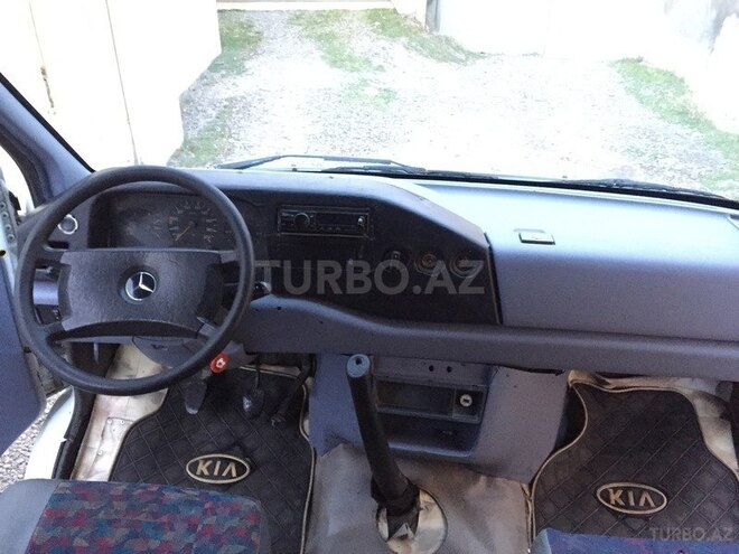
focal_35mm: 29
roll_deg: +0.5
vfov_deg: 48.2
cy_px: 277
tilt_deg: -31.8
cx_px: 370
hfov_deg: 61.7
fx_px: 619
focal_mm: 4.15
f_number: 2.2
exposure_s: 1/17
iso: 400
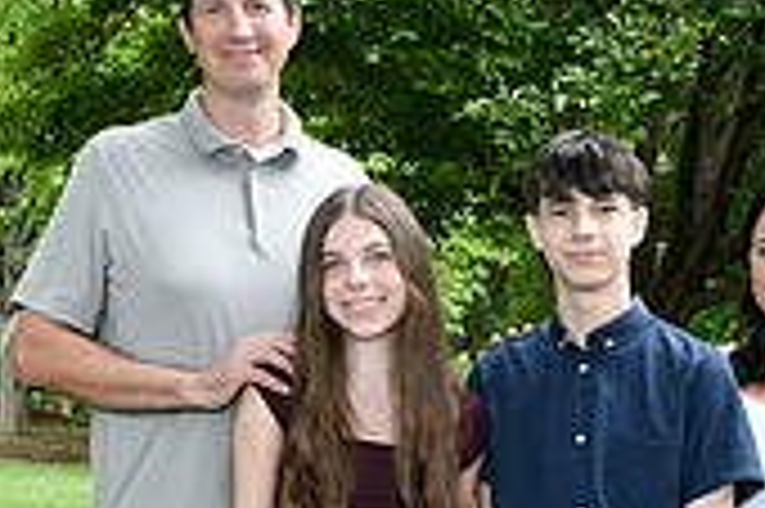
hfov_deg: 19.2
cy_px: 632
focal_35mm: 106
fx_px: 2250
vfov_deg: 12.5
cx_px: 580
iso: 1600
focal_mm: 31
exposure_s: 1/100
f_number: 8
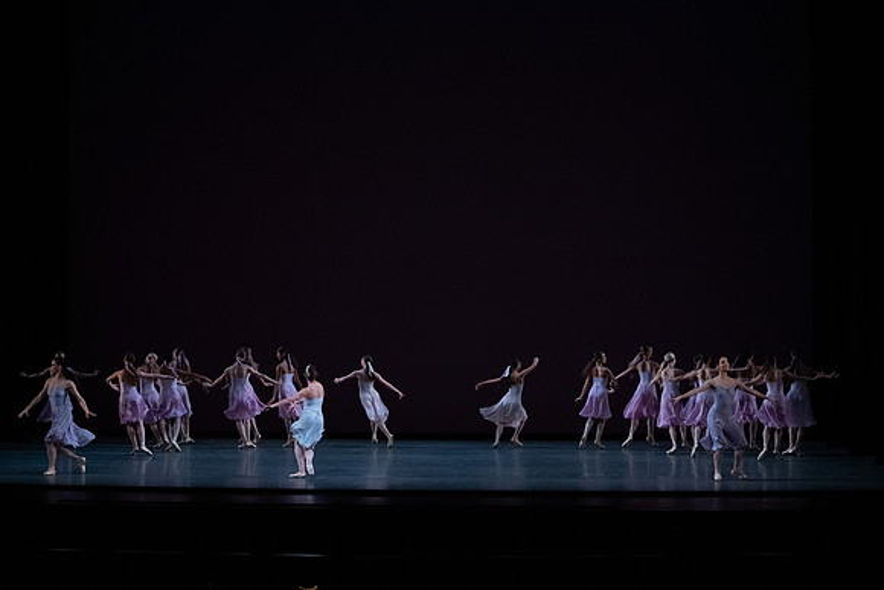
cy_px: 295
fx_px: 1719
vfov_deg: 19.5
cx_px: 442
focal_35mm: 70
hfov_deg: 28.8
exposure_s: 1/400
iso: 12800
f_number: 13
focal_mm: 70
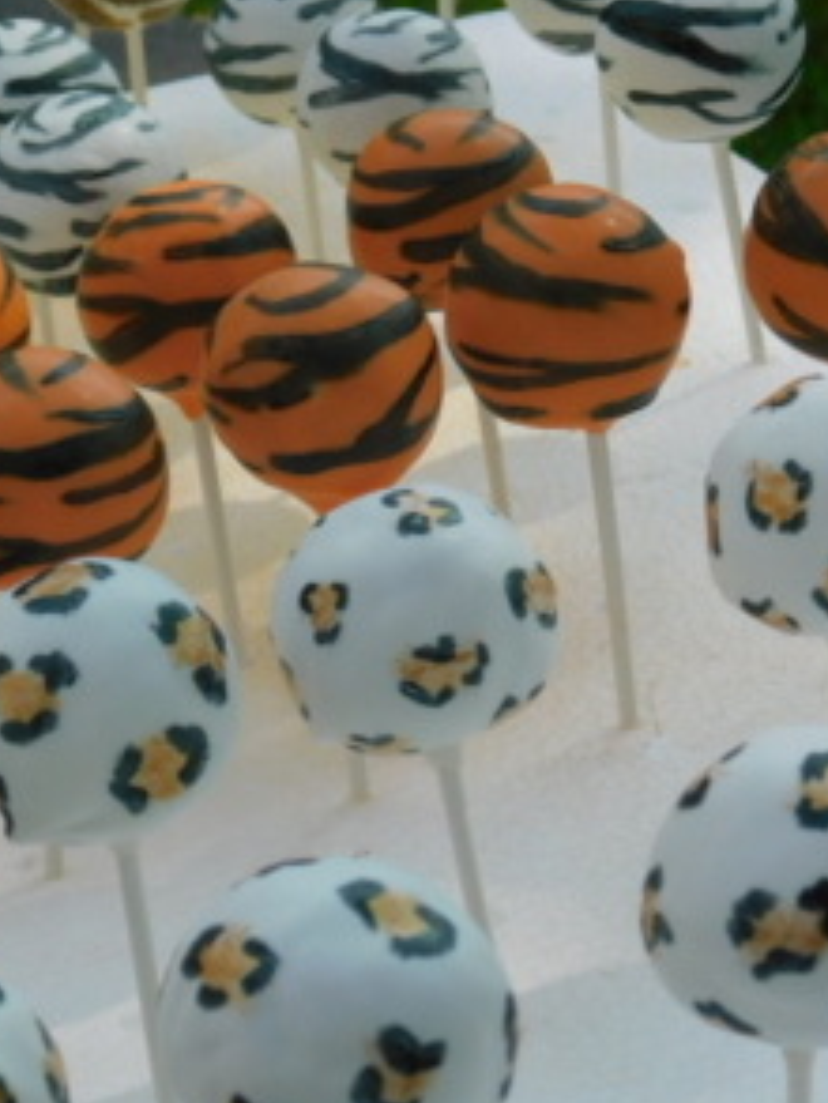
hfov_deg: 12.3
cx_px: 348
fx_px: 3856
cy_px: 587
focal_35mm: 121
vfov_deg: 16.3
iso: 125
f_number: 4.3
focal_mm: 12.6
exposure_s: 1/640
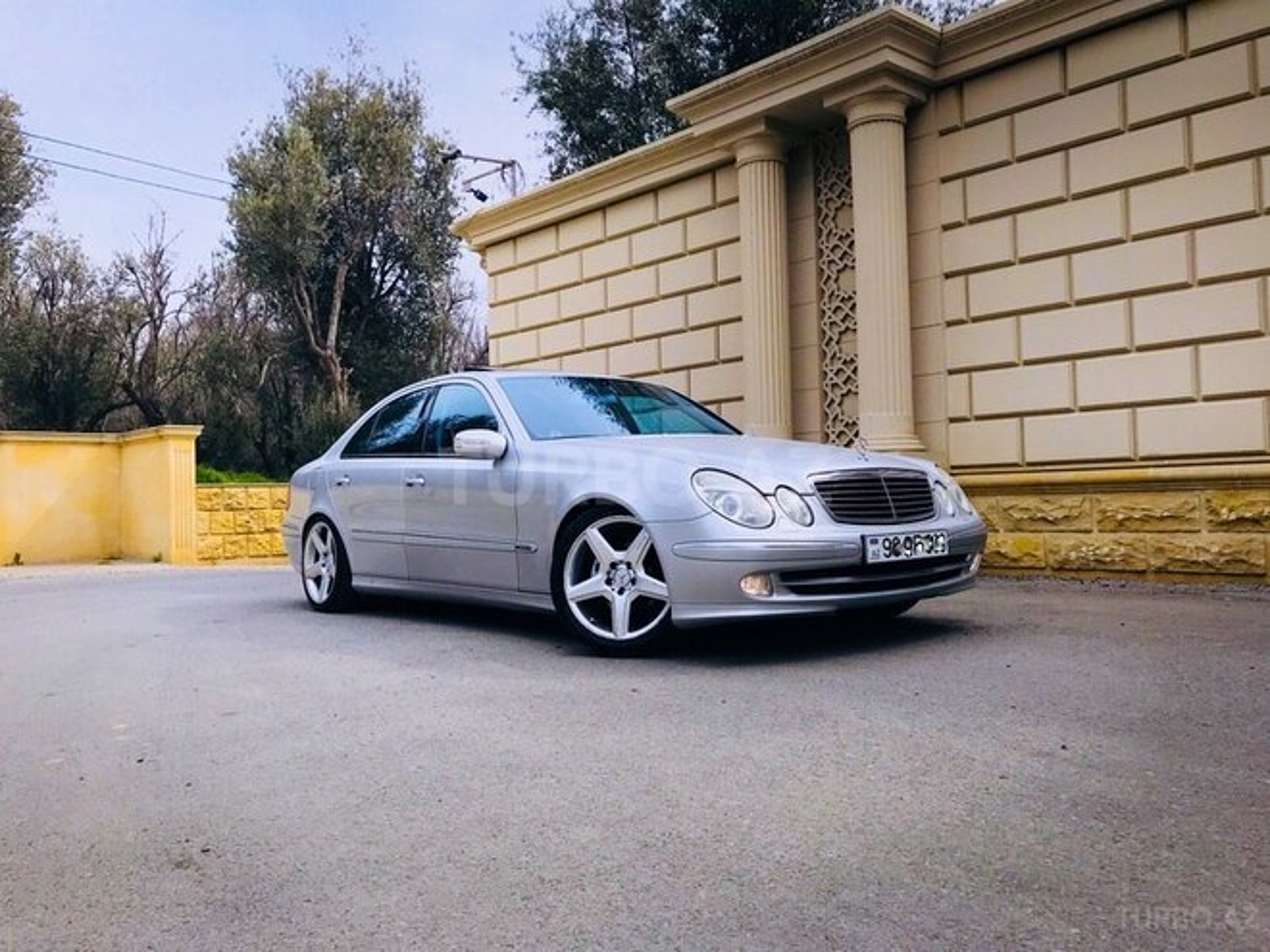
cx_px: 635
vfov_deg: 49.7
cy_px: 476
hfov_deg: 63.4
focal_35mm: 28
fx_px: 1027
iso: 20
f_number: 1.8
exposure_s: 1/2740
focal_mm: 3.99
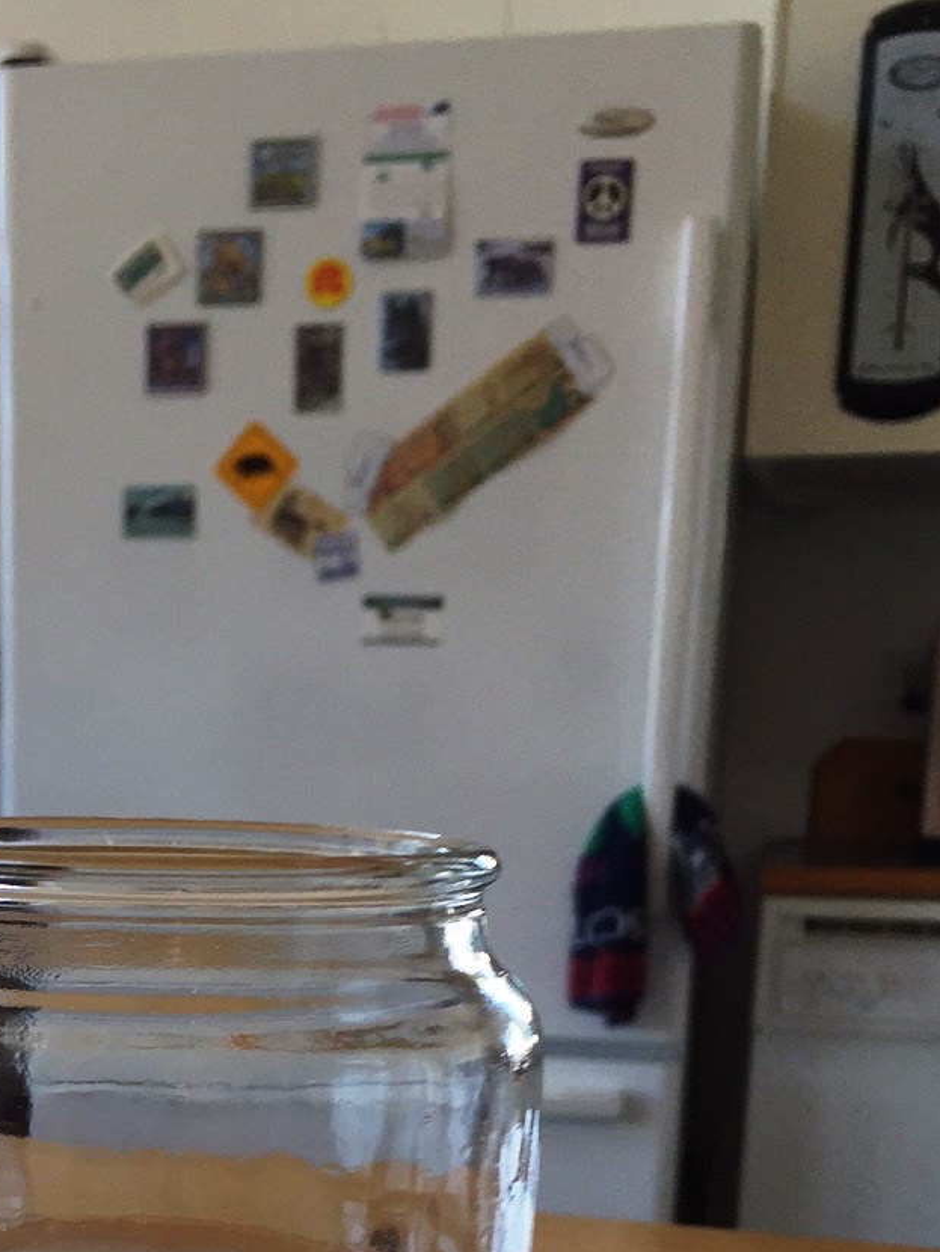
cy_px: 1219
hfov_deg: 25.0
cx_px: 128
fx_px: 2063
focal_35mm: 57
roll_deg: +0.0
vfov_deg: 31.5
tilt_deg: -13.5
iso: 50
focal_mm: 4.15
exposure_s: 1/120
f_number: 2.2
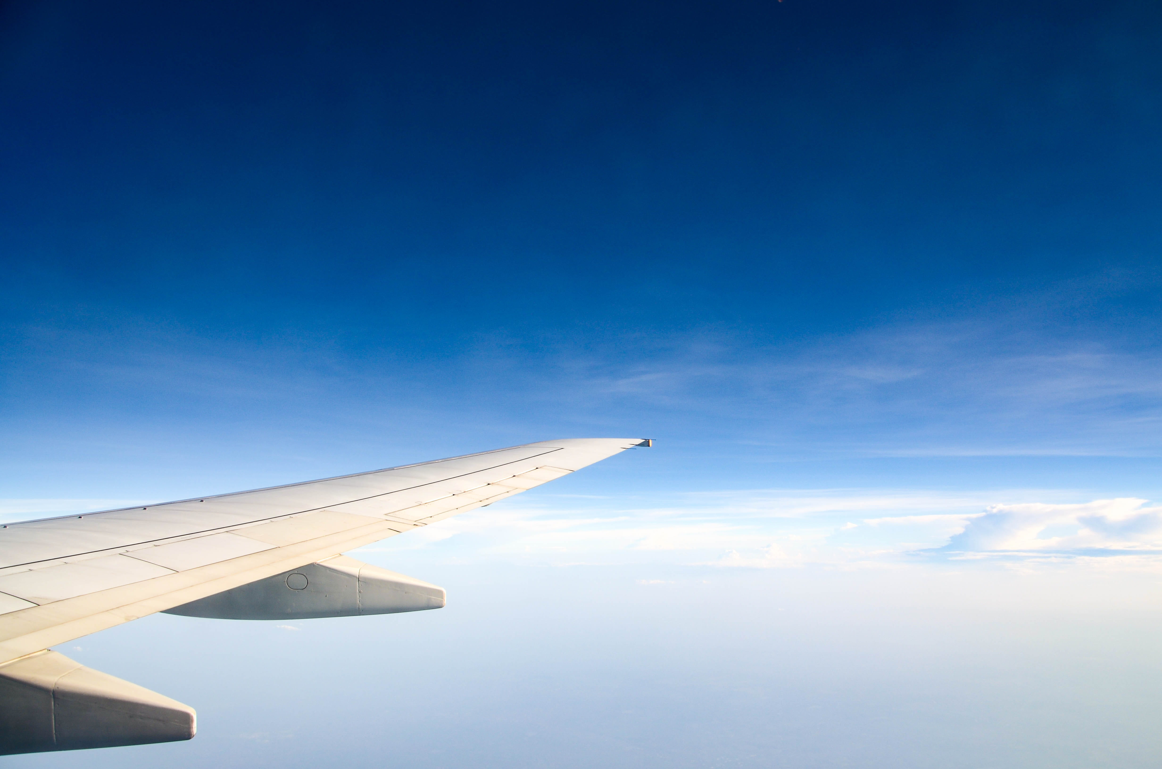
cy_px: 384
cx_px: 581
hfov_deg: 62.0
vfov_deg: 43.4
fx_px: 966
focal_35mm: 30
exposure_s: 1/250
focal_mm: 20
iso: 100
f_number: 8
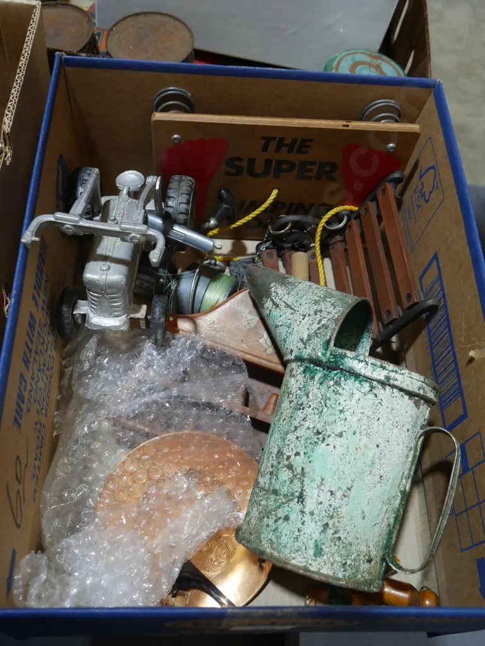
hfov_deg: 41.8
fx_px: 635
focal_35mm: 34
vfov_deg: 53.9
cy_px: 323
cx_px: 242
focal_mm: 17
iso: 250
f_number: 4
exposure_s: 1/60
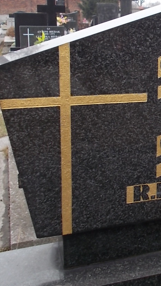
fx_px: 478
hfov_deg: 18.0
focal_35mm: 63
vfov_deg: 32.8
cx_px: 203
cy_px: 81
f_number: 3.4
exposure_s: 1/250
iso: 80
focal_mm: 5.3
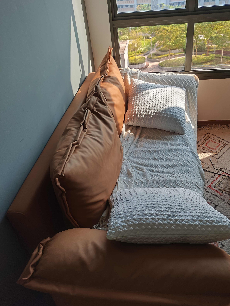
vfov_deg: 65.1
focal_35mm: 27
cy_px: 171
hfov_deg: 51.3
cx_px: 128
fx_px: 239
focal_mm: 4.68
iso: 1130
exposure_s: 1/50
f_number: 1.8
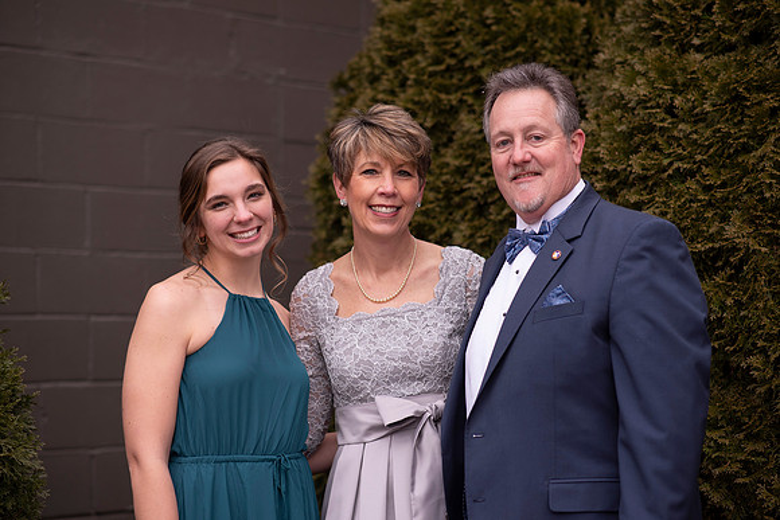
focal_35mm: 85
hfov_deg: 23.9
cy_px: 260
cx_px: 390
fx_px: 1842
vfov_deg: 16.1
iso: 100
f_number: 2.5
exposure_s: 1/125
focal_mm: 85
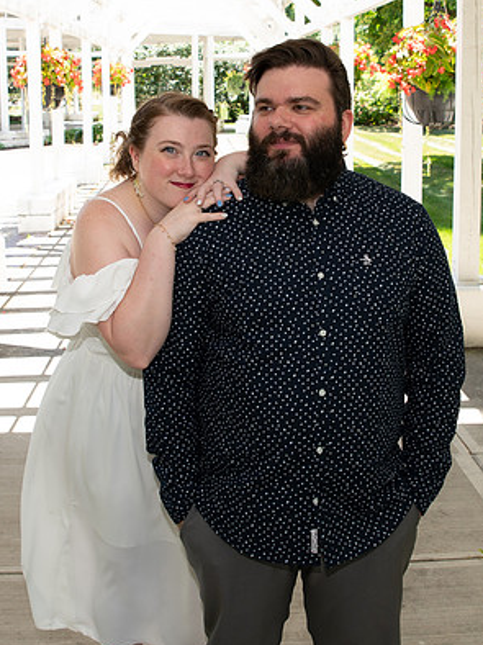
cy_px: 232
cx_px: 260
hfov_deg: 28.0
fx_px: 968
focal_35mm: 52
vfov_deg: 36.6
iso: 250
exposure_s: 1/160
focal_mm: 24
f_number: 5
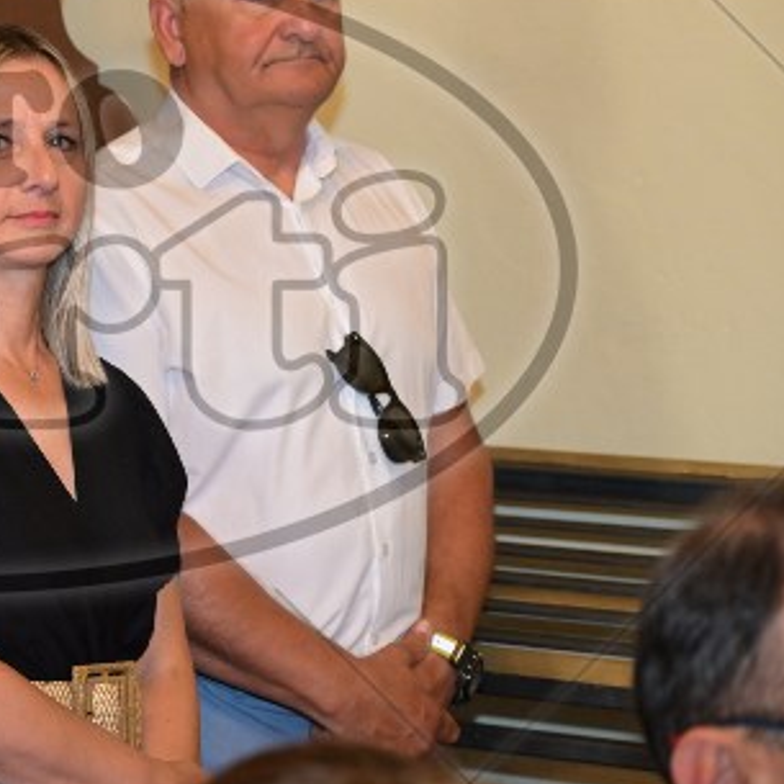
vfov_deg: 14.2
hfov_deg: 13.9
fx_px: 3152
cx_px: -44
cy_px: 271
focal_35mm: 123
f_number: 4.5
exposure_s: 1/100
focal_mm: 68
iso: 4000
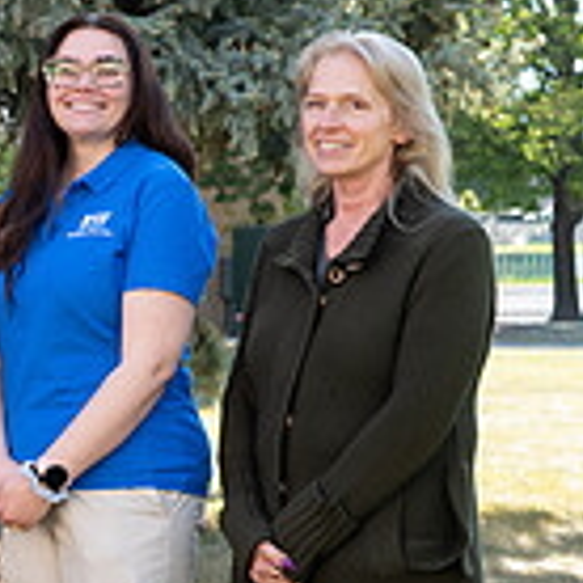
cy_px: 346
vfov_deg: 13.5
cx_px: -539
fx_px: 2458
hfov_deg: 12.2
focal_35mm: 129
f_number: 5
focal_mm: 30
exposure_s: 1/160
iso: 250
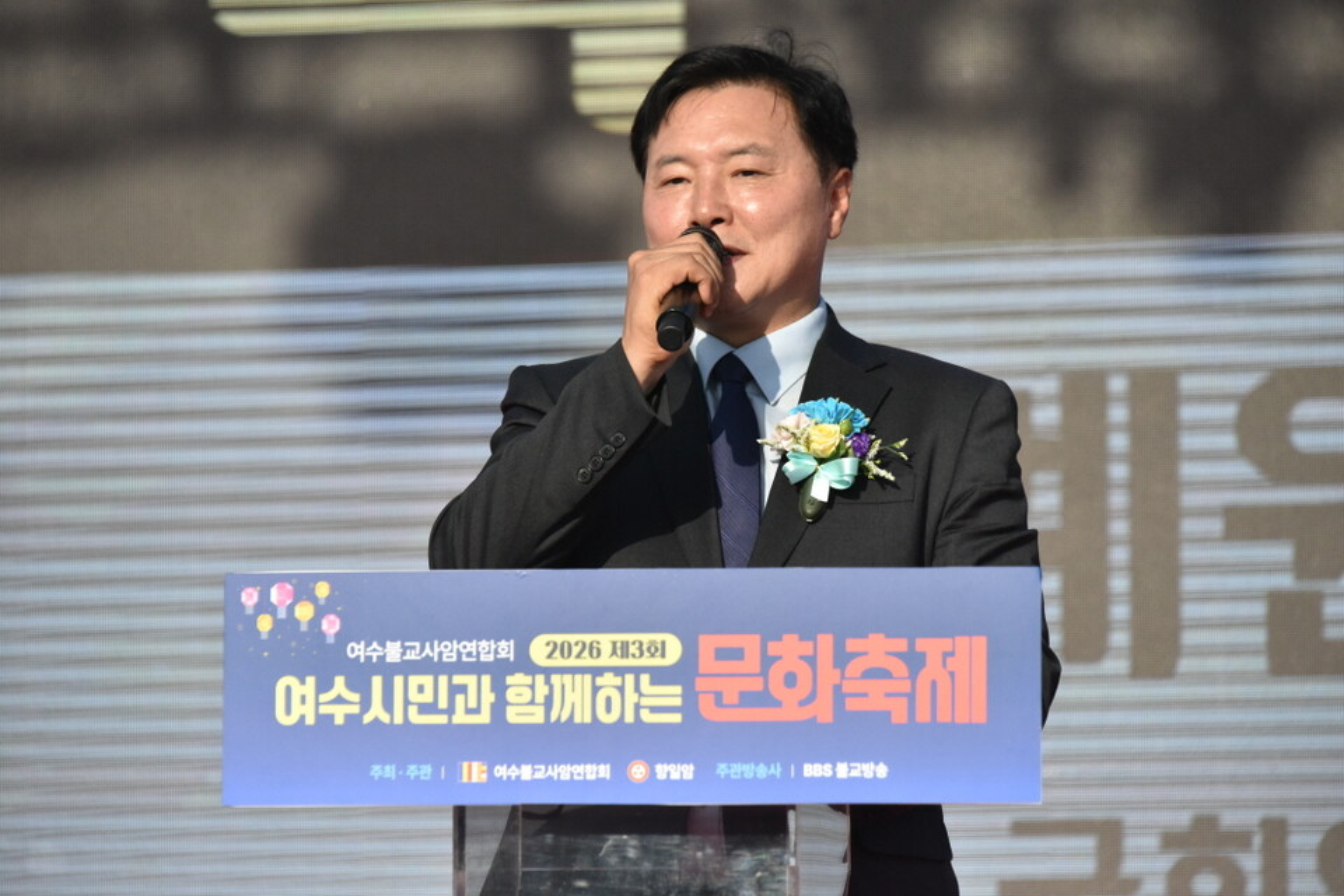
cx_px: 672
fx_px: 8586
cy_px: 448
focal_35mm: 230
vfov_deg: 6.0
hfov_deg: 9.0
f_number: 7.1
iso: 2200
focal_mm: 230
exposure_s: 1/8000
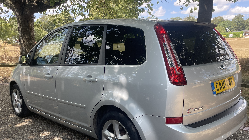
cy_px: 80
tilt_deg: -6.8
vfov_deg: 34.6
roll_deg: -0.1
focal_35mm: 34
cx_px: 133
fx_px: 225
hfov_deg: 58.0
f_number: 1.6
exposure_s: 1/564
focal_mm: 4.2
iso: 32
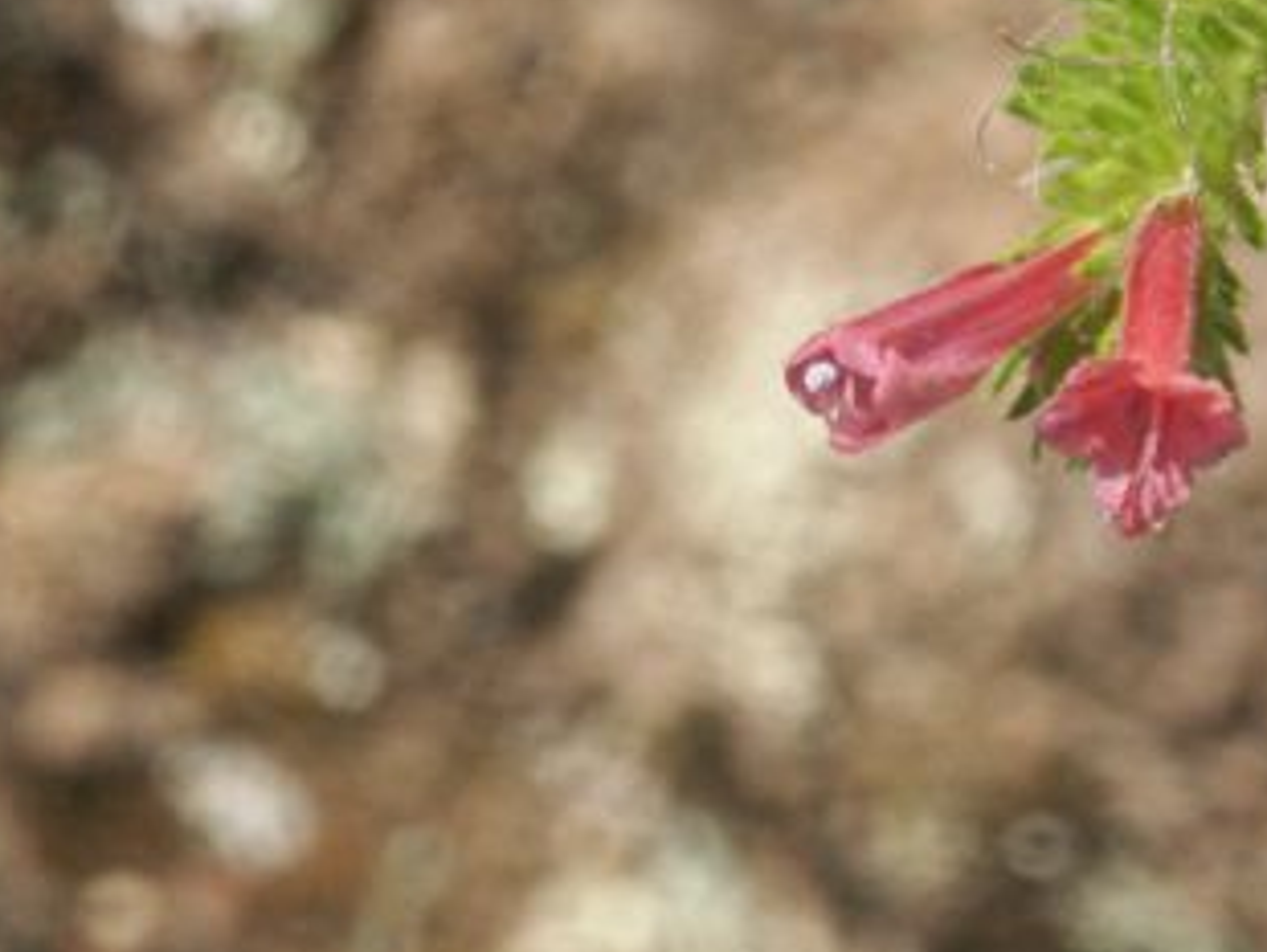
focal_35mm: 451
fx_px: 16520
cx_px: 1247
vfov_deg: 3.3
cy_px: 419
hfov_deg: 4.4
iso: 100
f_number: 8
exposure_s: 1/180
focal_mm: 50.69
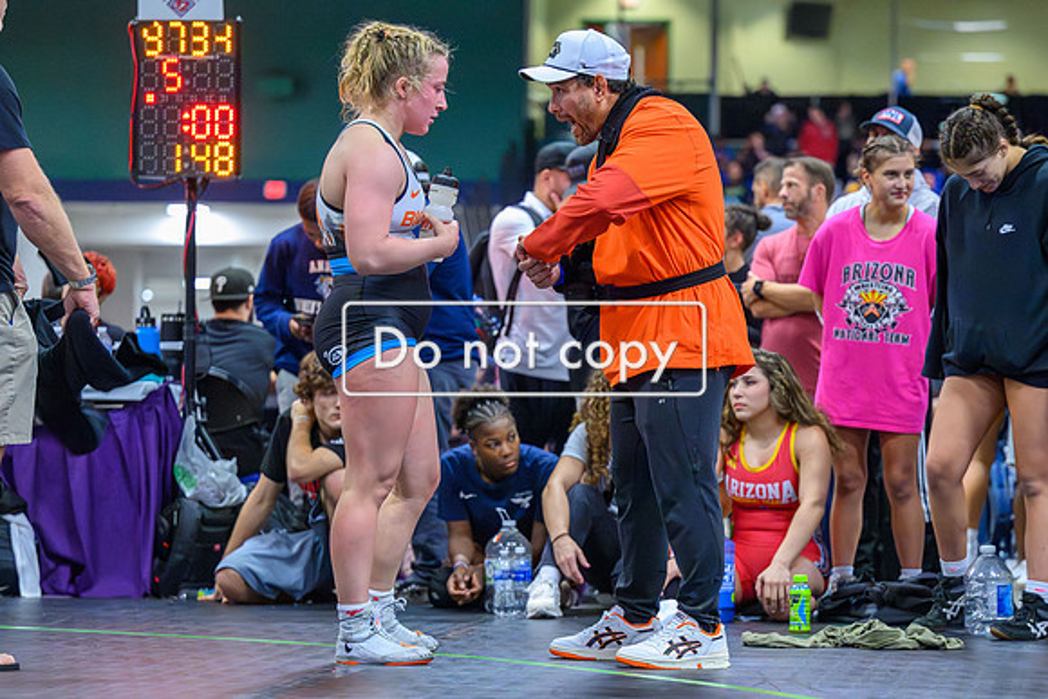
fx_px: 3488
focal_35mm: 120
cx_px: 597
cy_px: 390
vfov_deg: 11.4
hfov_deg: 17.1
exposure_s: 1/640
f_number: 2.8
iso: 20000
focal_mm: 93
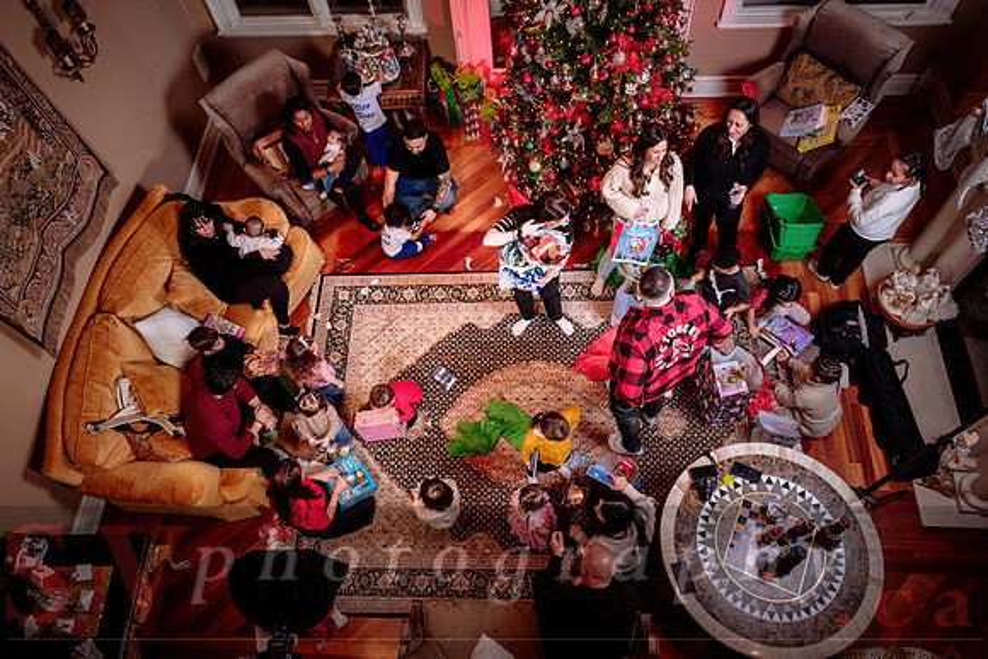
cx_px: 494
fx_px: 726
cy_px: 340
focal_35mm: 26
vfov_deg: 48.8
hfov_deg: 68.5
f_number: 5
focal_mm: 25.5
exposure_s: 1/60
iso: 200
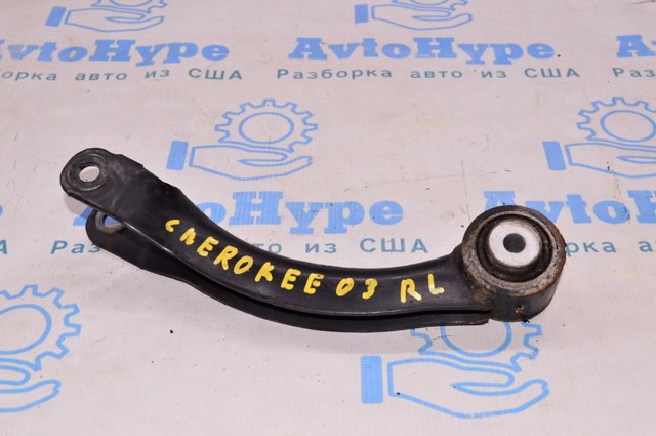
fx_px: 983
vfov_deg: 25.0
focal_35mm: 54
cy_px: 218
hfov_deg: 36.9
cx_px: 328
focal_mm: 36
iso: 1600
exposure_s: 1/160
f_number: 8
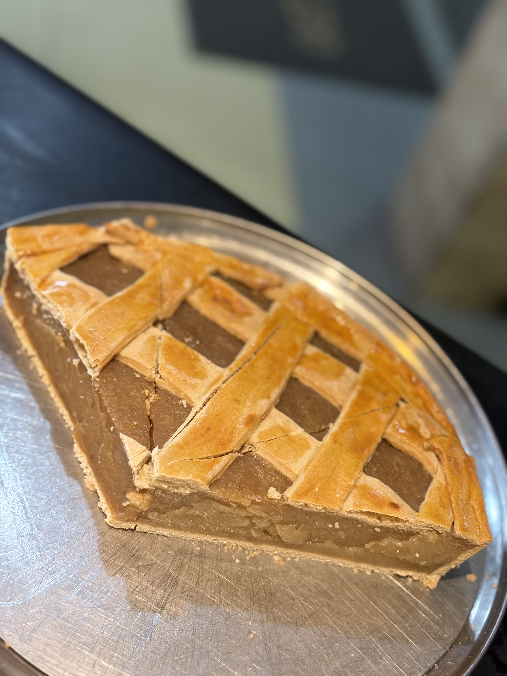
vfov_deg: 36.8
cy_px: 338
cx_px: 254
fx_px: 1015
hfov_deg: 28.0
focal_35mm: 52
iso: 100
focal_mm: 5.96
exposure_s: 1/40
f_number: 1.6
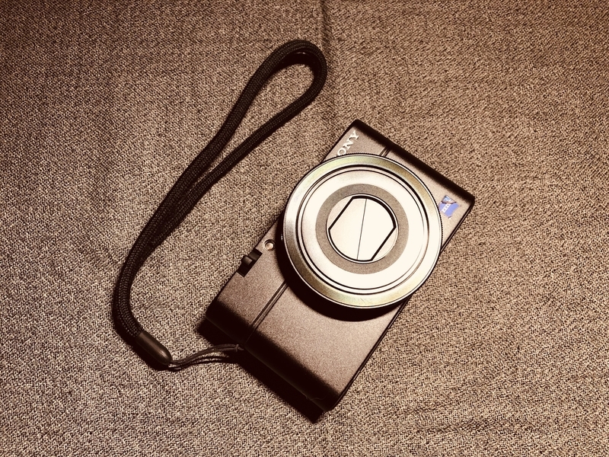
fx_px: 493
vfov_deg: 49.7
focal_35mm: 28
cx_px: 304
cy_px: 228
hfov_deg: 63.4
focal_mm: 4
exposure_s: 1/13
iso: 100
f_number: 1.8
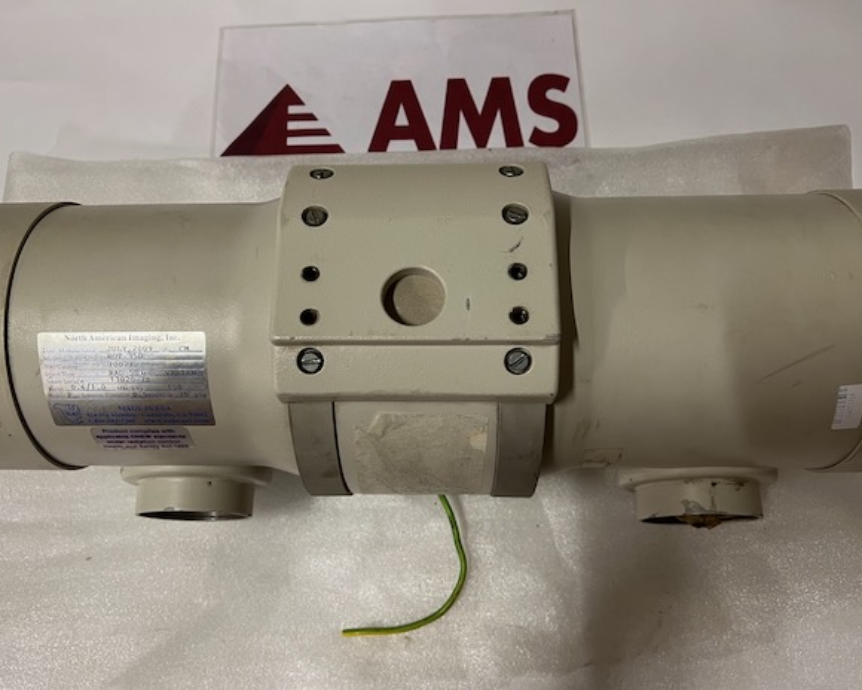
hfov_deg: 62.2
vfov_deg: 51.5
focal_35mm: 28
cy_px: 354
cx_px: 406
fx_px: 714
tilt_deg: -71.2
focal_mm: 5.7
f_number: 1.5
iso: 125
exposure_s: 1/50
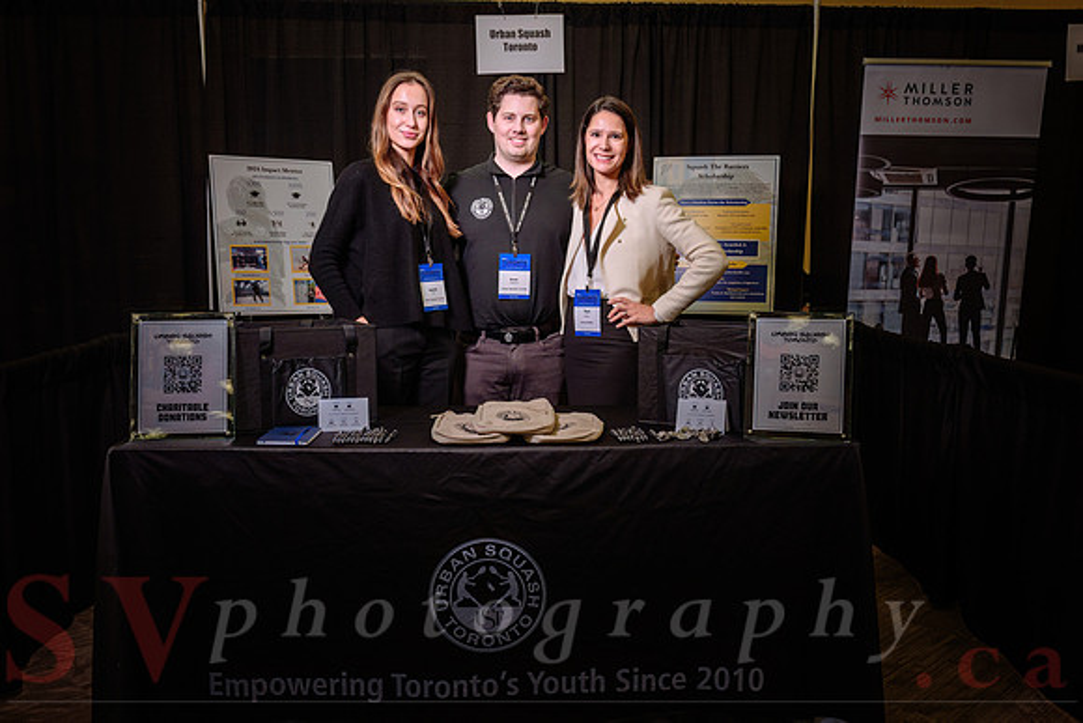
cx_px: 542
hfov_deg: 55.6
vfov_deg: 38.8
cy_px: 385
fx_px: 1026
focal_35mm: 34
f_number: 3.5
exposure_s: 1/160
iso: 800
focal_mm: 32
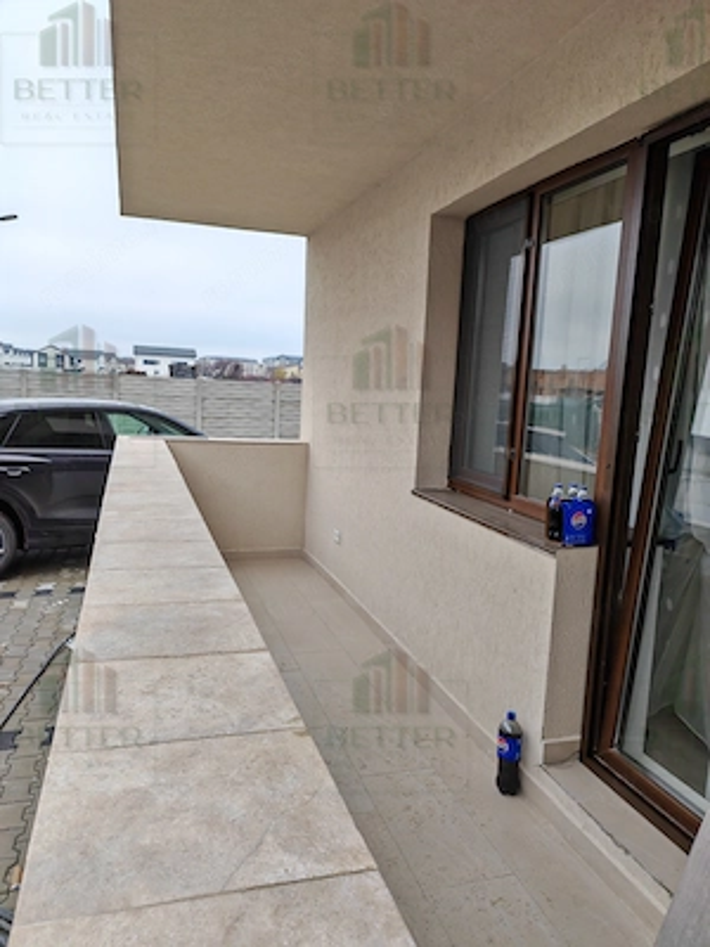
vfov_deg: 69.4
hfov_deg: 54.9
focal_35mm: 25
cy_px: 474
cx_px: 355
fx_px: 684
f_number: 1.9
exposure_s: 1/390
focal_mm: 5.3
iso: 100
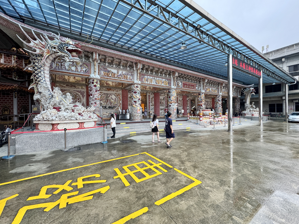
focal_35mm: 14
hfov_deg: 102.1
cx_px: 150
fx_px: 121
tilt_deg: -0.2
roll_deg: -0.2
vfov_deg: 85.7
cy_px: 112
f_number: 2.2
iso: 64
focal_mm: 2.22
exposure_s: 1/120
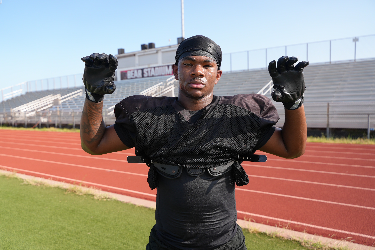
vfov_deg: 46.5
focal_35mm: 28
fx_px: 292
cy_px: 125
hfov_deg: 65.4
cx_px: 188
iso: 80
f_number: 4.5
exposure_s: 1/320
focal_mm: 28
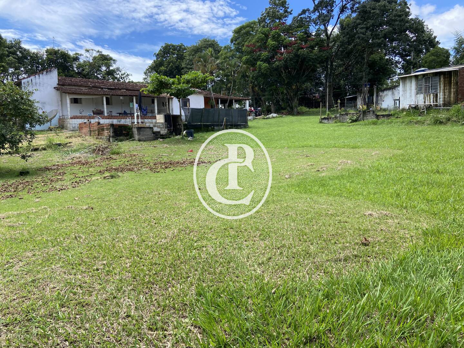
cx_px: 232
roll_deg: +2.4
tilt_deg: -3.9
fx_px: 349
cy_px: 174
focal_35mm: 26
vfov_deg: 53.1
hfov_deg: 67.3
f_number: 1.8
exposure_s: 1/990
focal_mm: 4.25
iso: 32
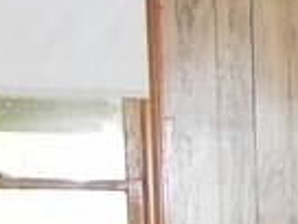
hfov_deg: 9.3
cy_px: 606
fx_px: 1687
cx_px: 633
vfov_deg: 7.0
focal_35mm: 196
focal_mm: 4.6
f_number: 2.8
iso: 233
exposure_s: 1/30
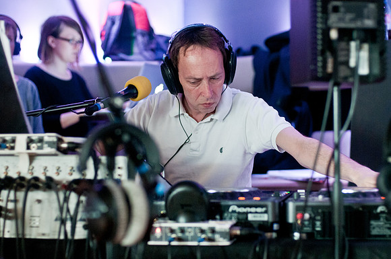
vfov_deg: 18.1
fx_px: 813
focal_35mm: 75
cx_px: 196
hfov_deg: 27.0
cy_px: 130
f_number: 1.8
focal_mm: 50
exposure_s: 1/125
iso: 3200
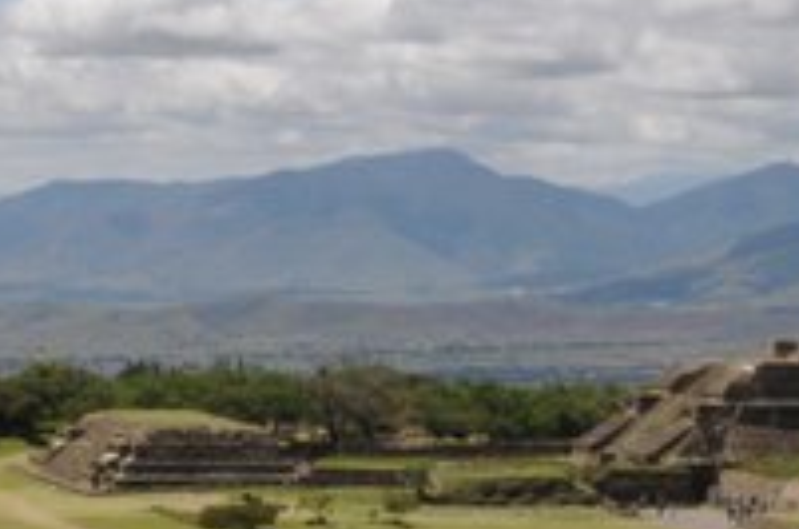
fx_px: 4495
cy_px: 786
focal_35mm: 203
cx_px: -167
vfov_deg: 6.6
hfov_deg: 10.0
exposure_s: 1/2500
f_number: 8
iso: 640
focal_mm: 34
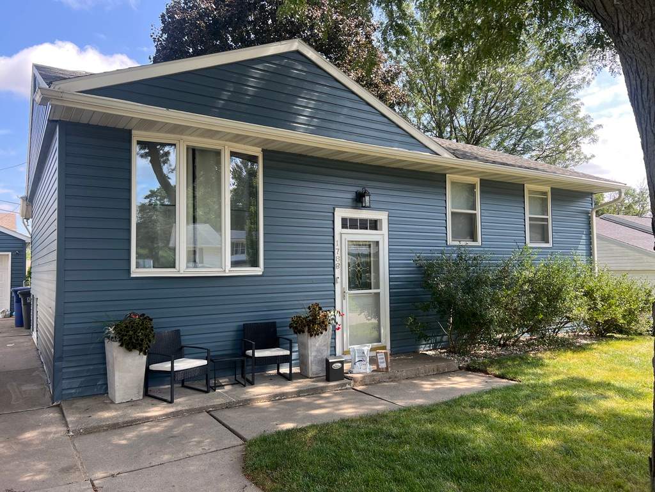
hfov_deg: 67.3
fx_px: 492
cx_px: 328
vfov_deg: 53.1
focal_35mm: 26
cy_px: 246
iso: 50
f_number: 1.5
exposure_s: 1/733
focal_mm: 5.7
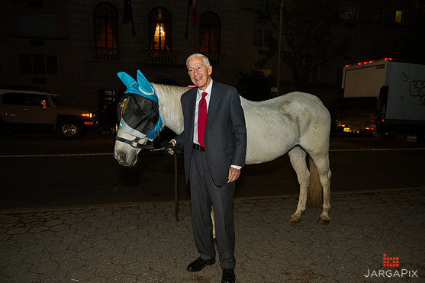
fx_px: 295
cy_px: 146
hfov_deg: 71.5
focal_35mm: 25
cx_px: 216
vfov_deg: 51.2
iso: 1000
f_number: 3.2
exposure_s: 1/125
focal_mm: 24
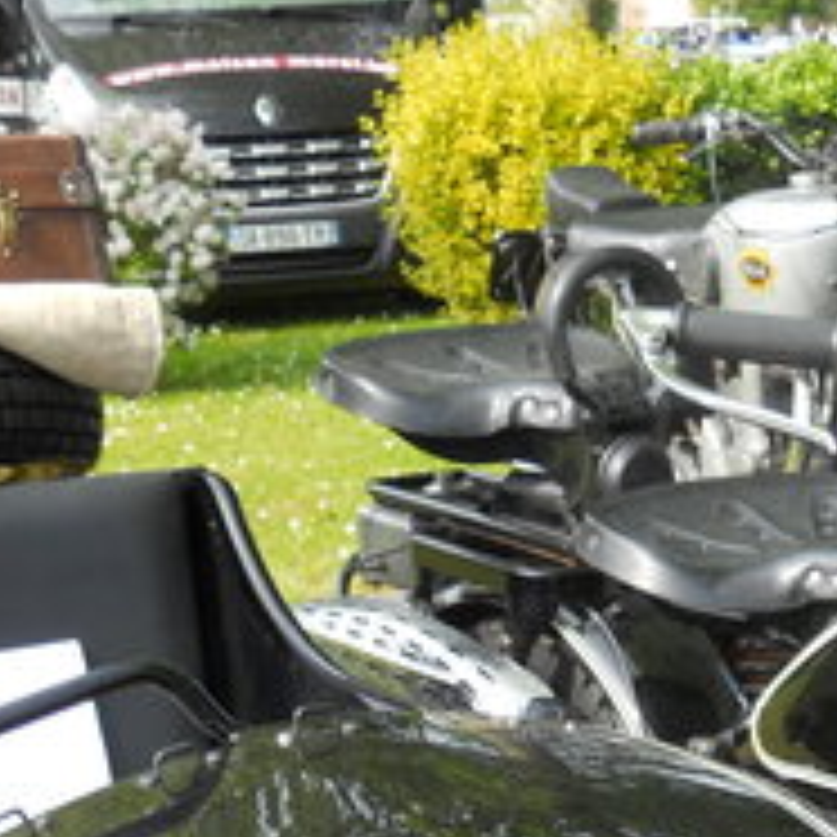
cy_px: 1100
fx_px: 2544
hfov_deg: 18.5
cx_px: 698
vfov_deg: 17.5
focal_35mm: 93
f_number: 2.7
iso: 80
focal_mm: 5
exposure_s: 1/250
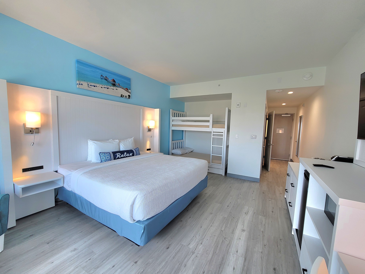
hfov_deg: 106.2
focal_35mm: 13
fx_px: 137
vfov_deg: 89.9
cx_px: 182
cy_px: 137
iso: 100
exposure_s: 1/120
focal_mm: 2.2
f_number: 2.2
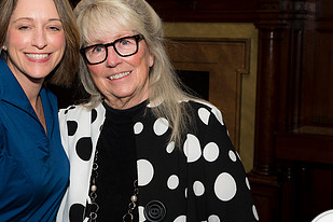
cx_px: 99
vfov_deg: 18.2
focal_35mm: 75
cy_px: 108
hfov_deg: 26.8
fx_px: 694
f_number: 5.6
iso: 800
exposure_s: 1/125
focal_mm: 40
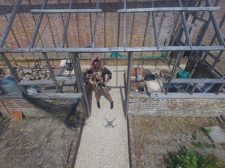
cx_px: 112
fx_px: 130
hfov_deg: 81.7
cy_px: 84
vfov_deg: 66.0
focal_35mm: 20
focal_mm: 3.61
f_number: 2.8
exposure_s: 1/2500
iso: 200
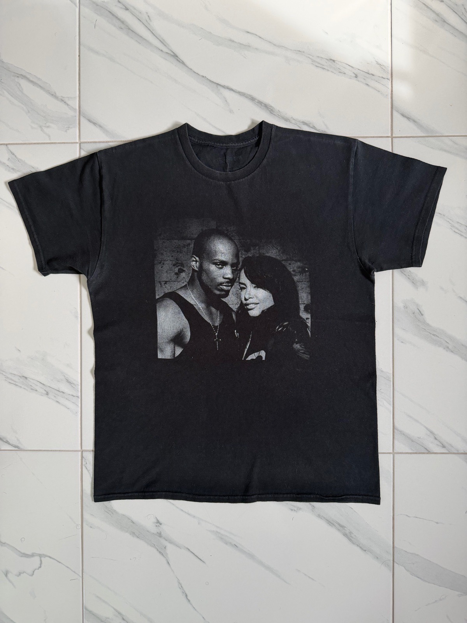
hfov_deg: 56.8
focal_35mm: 24
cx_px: 234
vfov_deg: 71.6
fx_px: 432
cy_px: 312
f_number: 1.78
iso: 160
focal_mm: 6.76
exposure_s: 1/121
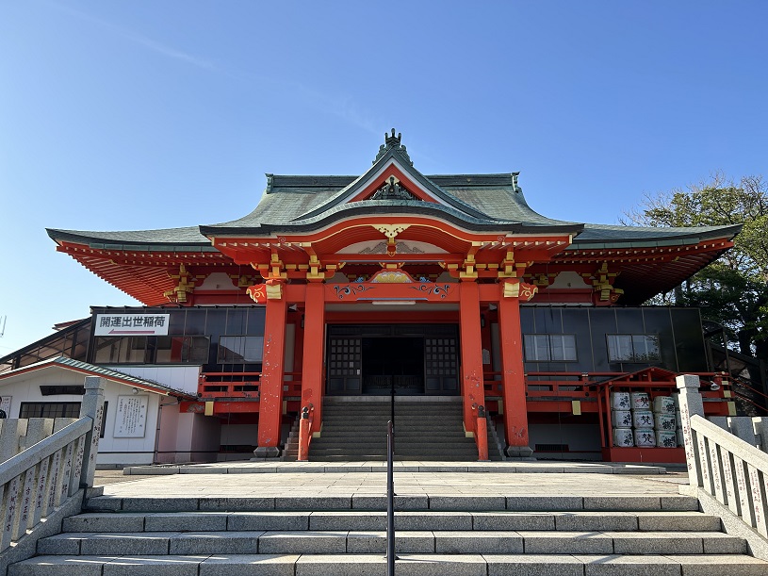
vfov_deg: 53.1
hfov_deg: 67.3
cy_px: 288
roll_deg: +0.9
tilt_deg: +15.0
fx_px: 577
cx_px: 384
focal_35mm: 26
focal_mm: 5.7
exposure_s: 1/2571
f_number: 1.5
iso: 50
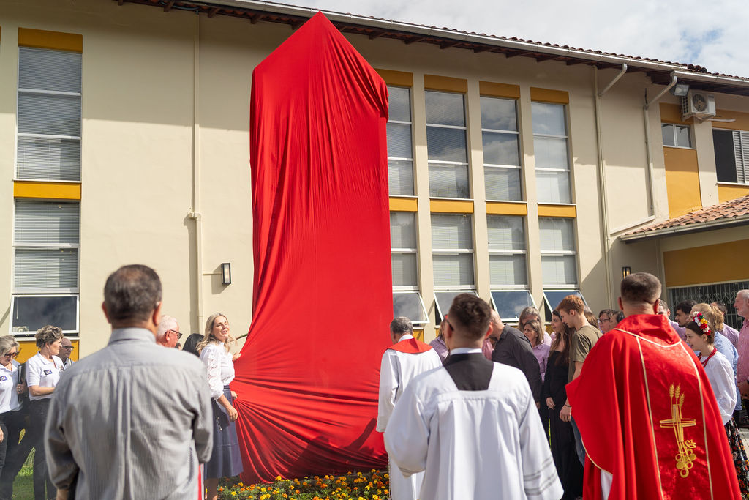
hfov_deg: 54.4
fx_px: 728
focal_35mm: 35
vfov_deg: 37.9
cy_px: 250
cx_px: 374
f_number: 2.8
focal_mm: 35
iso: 100
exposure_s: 1/3200
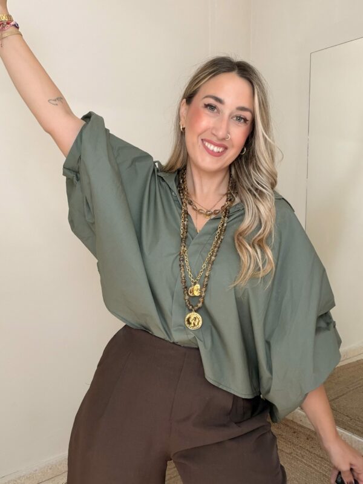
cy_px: 242
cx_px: 182
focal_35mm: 30
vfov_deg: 60.0
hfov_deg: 46.8
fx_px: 419
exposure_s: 1/60
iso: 80
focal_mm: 2.71
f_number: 1.9
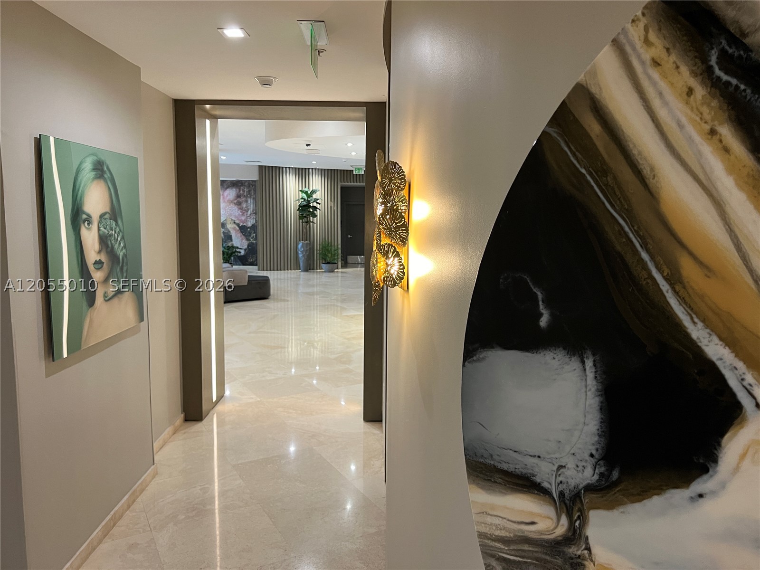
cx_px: 380
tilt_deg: -6.3
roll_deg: +0.4
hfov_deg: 67.3
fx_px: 571
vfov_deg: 53.1
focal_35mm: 26
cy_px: 285
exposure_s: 1/60
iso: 200
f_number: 1.5
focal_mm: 5.7
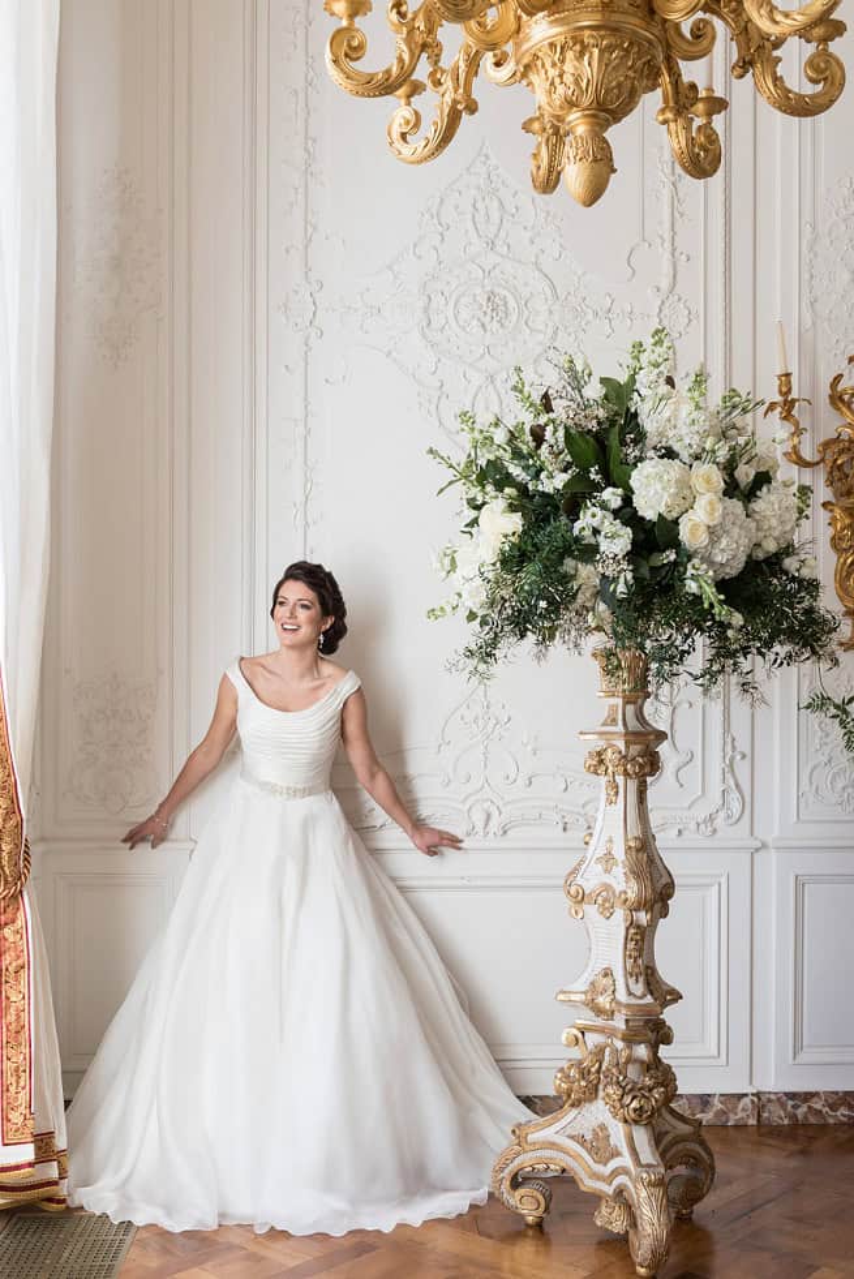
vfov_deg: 53.1
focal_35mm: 36
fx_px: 1280
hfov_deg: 36.9
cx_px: 427
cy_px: 640
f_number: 8
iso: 200
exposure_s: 1/40
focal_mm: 36
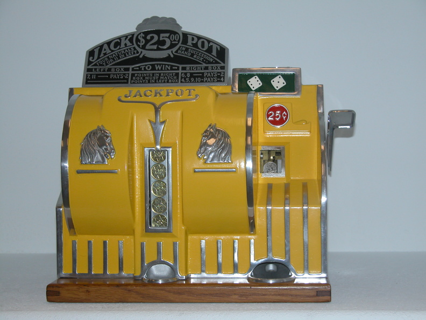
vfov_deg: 19.1
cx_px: 213
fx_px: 948
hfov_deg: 25.3
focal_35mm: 77
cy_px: 160
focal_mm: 19.9
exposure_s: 1/125
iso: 100
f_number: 3.4
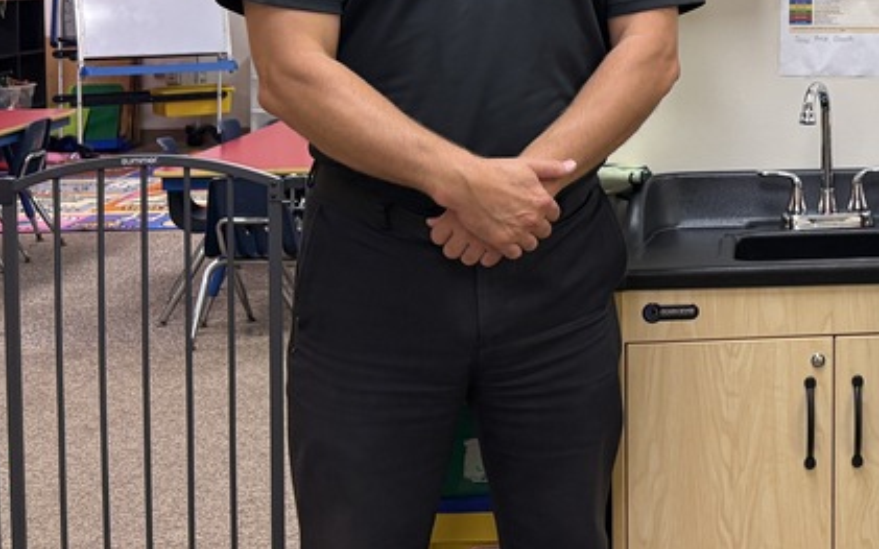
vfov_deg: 18.9
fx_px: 1605
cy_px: 4
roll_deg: -0.5
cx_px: 1019
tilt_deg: -2.0
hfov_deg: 27.4
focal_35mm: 67
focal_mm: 5.96
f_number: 1.6
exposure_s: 1/120
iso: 125
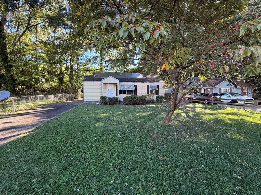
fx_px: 106
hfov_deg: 102.1
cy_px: 98
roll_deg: +0.1
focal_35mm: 14
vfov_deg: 85.7
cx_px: 130
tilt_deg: -3.1
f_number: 2.2
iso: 100
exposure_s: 1/121
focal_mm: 2.22
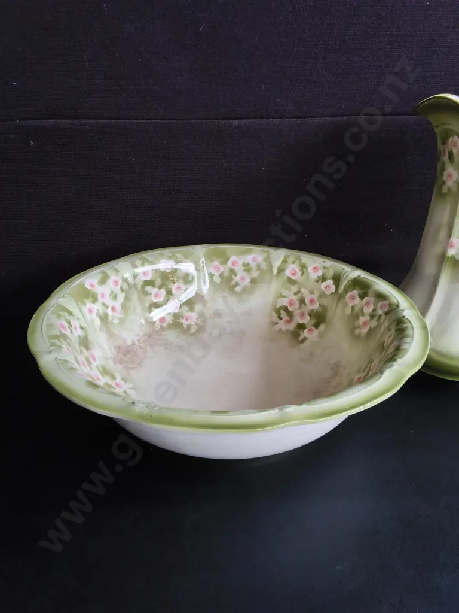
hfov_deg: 51.4
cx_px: 230
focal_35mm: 27
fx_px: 477
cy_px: 306
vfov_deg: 65.3
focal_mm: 2.87
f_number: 2
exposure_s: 1/100
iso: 50
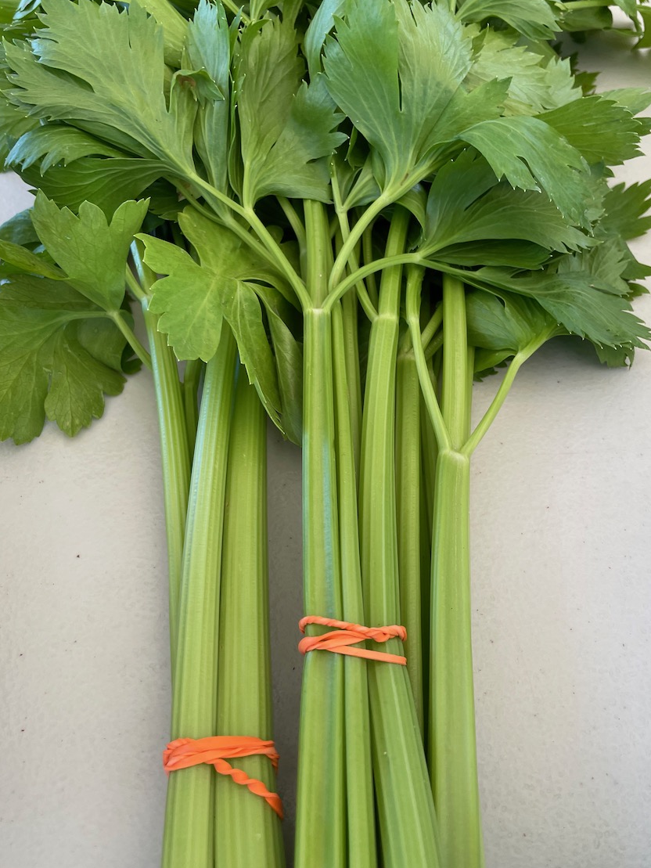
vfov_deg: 60.0
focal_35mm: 30
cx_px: 319
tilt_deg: -61.3
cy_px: 445
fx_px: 752
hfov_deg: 46.8
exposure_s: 1/202
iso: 40
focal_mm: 4.2
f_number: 1.6
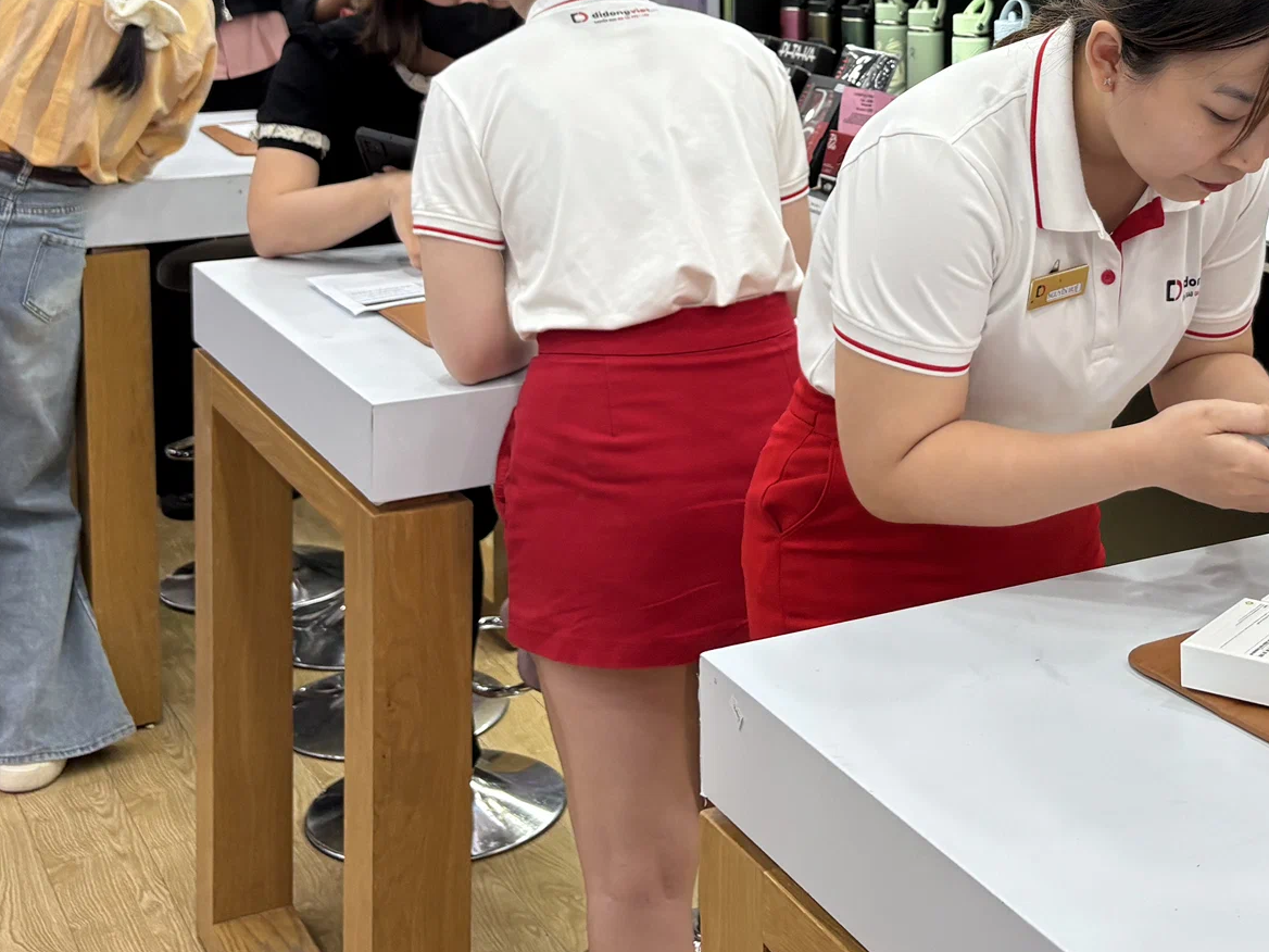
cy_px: 20
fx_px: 2090
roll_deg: -0.7
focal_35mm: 57
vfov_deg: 24.6
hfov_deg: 32.9
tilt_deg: -7.7
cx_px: 996
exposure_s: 1/100
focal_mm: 5.96
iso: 100
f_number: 1.6
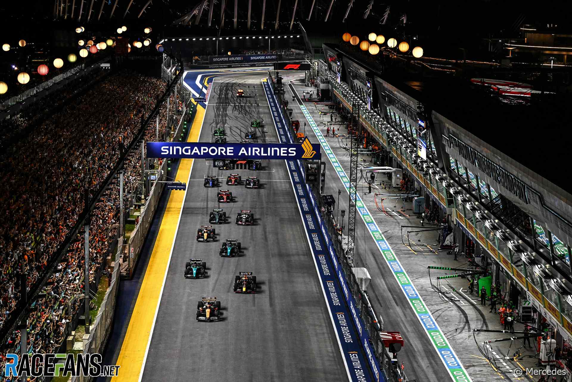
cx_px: 286
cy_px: 191
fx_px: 1430
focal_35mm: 90
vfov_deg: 15.2
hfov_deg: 22.6
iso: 2000
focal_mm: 90
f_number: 4
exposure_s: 1/1250
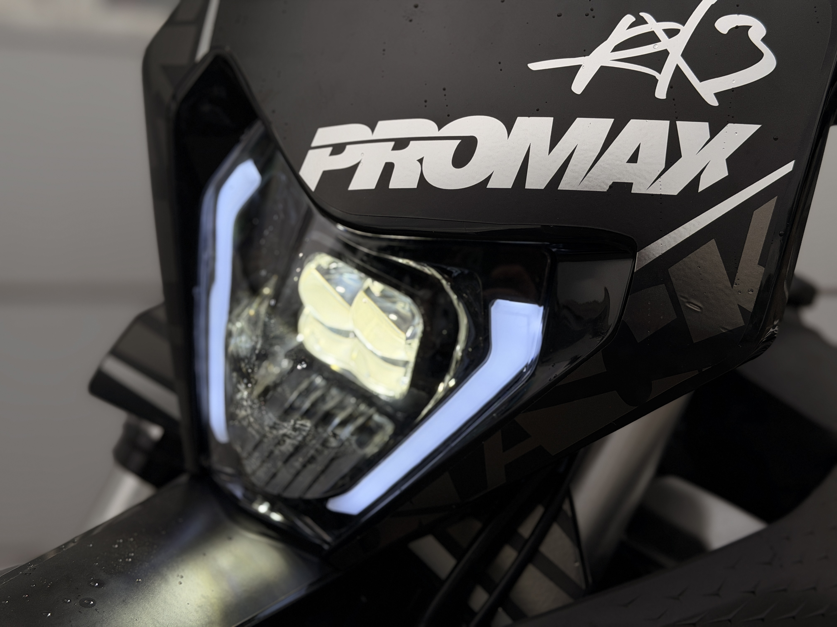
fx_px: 1161
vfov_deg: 30.3
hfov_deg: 39.7
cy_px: 314
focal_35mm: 48
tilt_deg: +0.4
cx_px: 418
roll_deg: -0.6
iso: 100
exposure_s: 1/3226
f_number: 1.78
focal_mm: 6.76
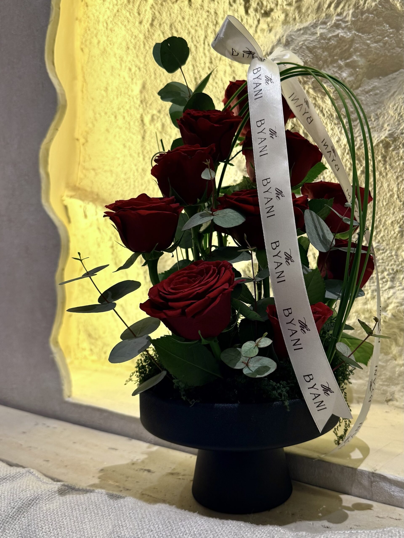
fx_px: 373
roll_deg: -0.7
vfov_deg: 71.6
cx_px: 202
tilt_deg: -2.9
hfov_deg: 56.8
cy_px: 269
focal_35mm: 24
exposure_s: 1/50
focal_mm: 6.76
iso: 125
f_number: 1.78
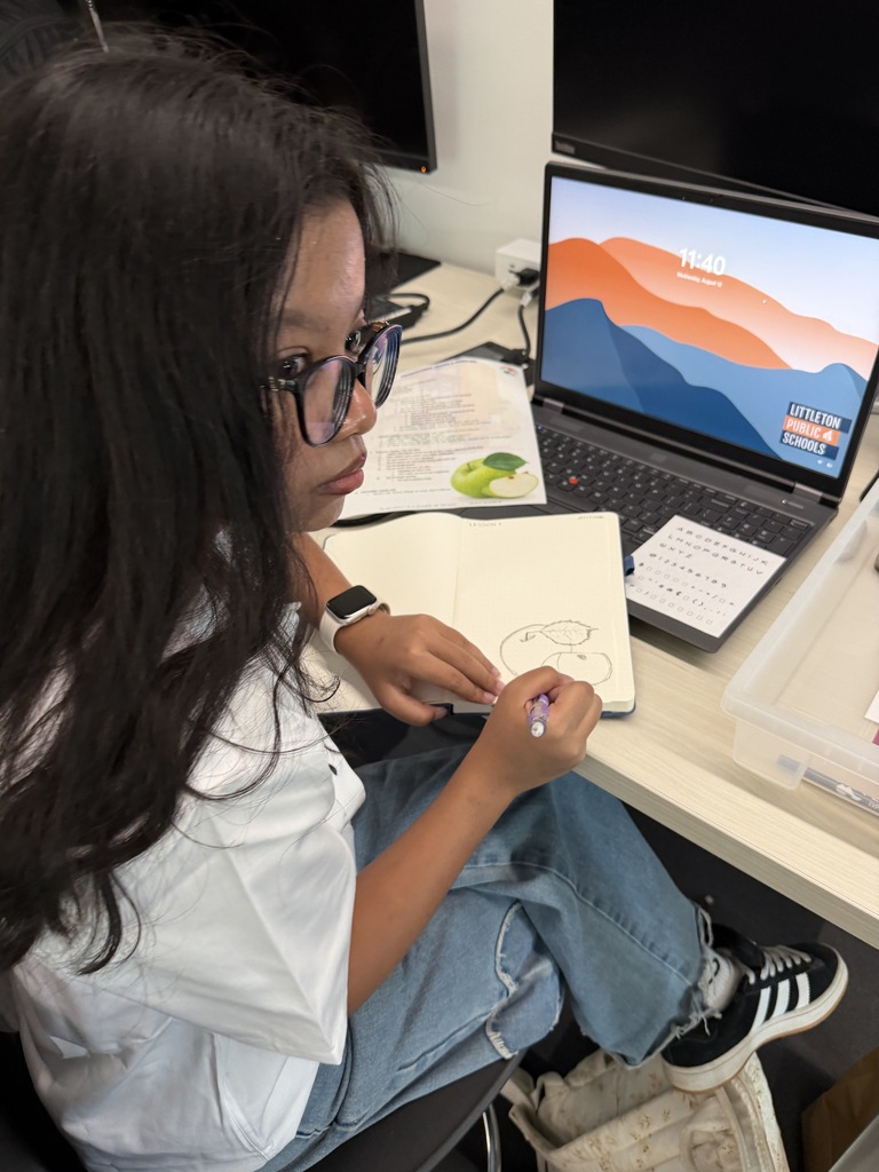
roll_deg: +0.2
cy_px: 586
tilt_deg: -41.0
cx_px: 440
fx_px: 813
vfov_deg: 71.6
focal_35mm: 24
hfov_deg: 56.8
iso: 250
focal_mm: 6.76
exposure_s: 1/60
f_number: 1.78
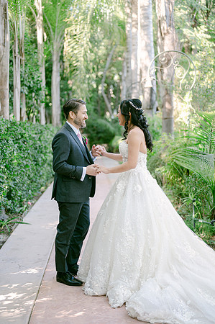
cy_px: 162
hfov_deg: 26.9
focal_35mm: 50
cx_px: 108
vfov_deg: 39.6
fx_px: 449
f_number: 2
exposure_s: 1/125
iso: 220
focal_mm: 50
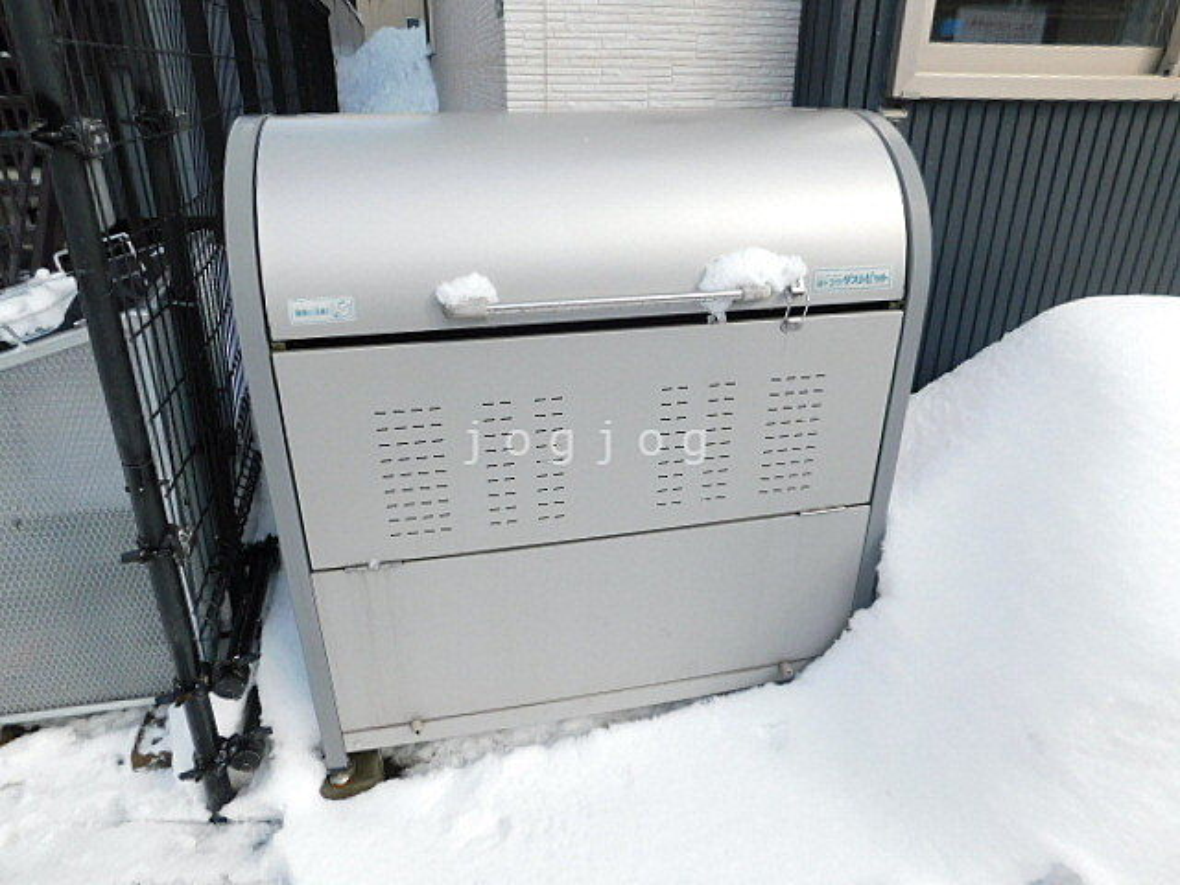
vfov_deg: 58.9
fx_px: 784
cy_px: 442
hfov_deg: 73.9
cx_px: 590
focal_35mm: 23
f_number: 3
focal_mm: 4
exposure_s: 1/800
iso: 125
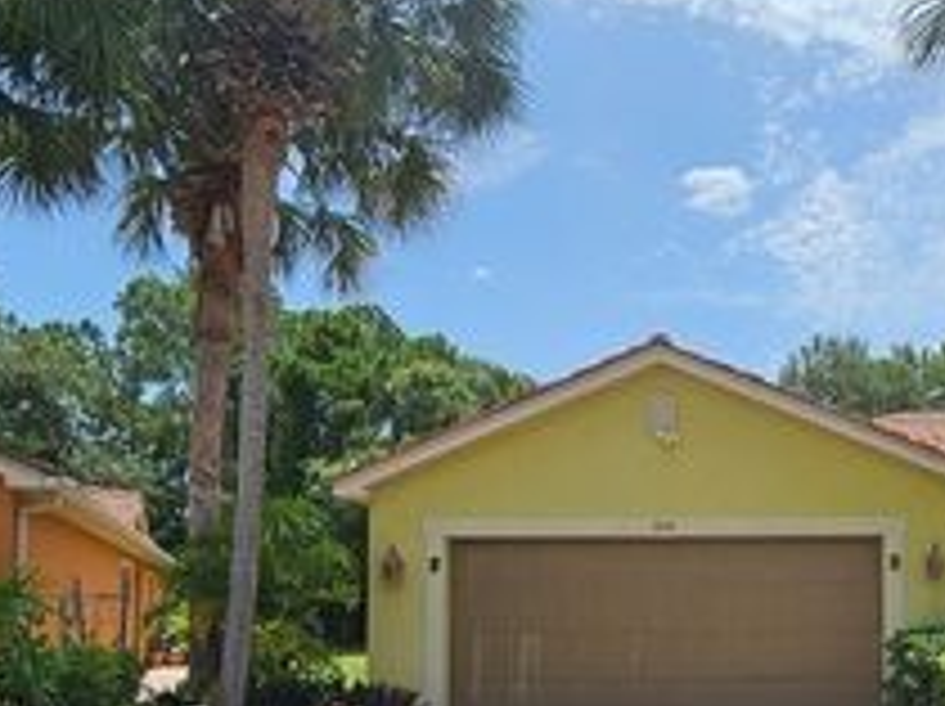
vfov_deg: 43.4
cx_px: 738
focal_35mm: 31
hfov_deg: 54.9
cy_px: 560
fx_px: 845
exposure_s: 1/3185
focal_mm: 2.2
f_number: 2.2
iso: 50
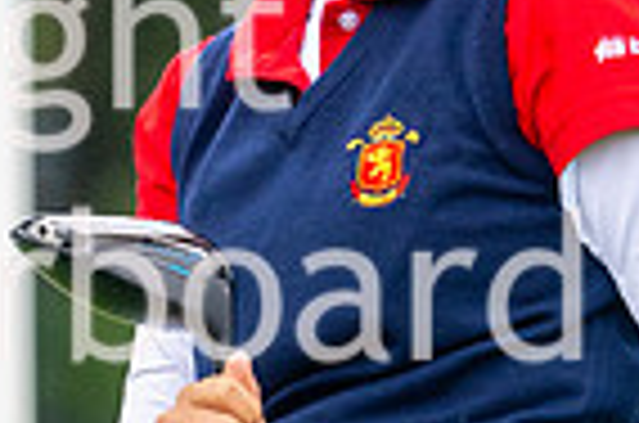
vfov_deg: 0.6
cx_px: 340
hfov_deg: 0.9
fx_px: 40787
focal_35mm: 2303
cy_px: 286
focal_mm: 300
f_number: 4
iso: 400
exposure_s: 1/1000
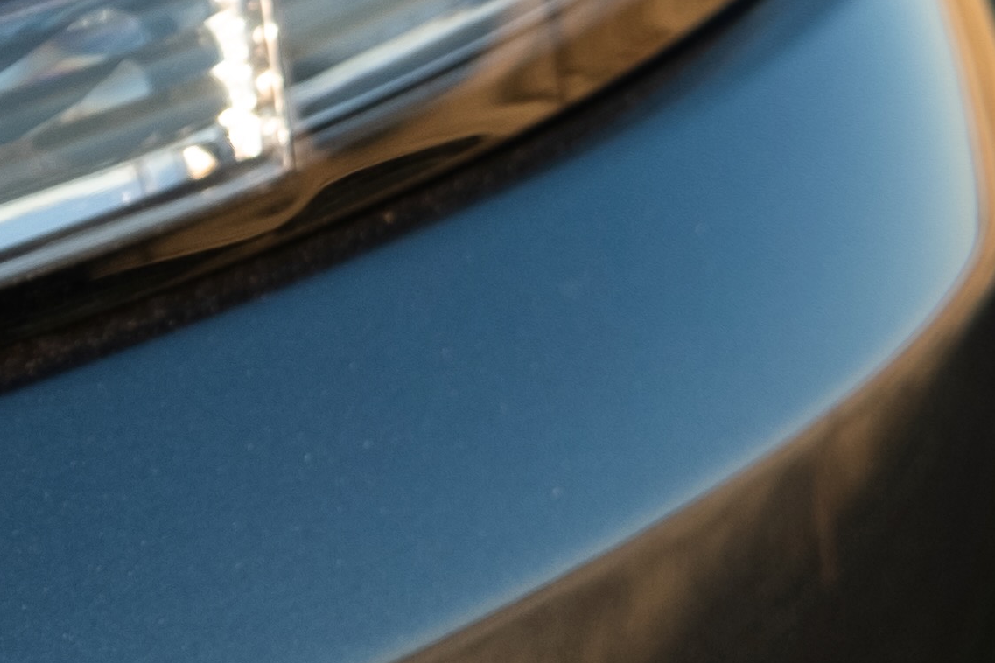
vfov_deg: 6.4
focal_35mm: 214
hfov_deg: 9.4
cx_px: -499
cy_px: -171
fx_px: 5914
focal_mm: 26
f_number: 4
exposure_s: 1/125
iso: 200
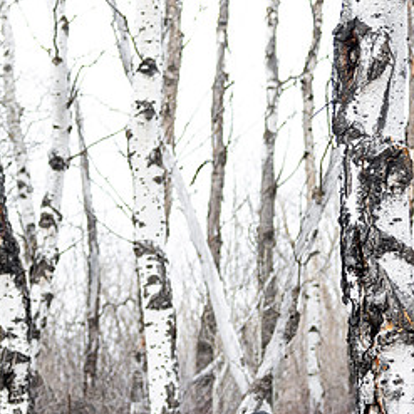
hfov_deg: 8.2
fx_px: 2882
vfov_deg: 8.2
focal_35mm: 213
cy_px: 308
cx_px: 158
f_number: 4
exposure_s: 1/400
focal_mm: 78
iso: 200
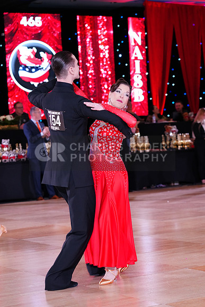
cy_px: 154
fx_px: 811
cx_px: 102
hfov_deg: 14.4
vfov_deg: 21.5
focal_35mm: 95
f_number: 4.5
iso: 2500
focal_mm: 95
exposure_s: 1/250
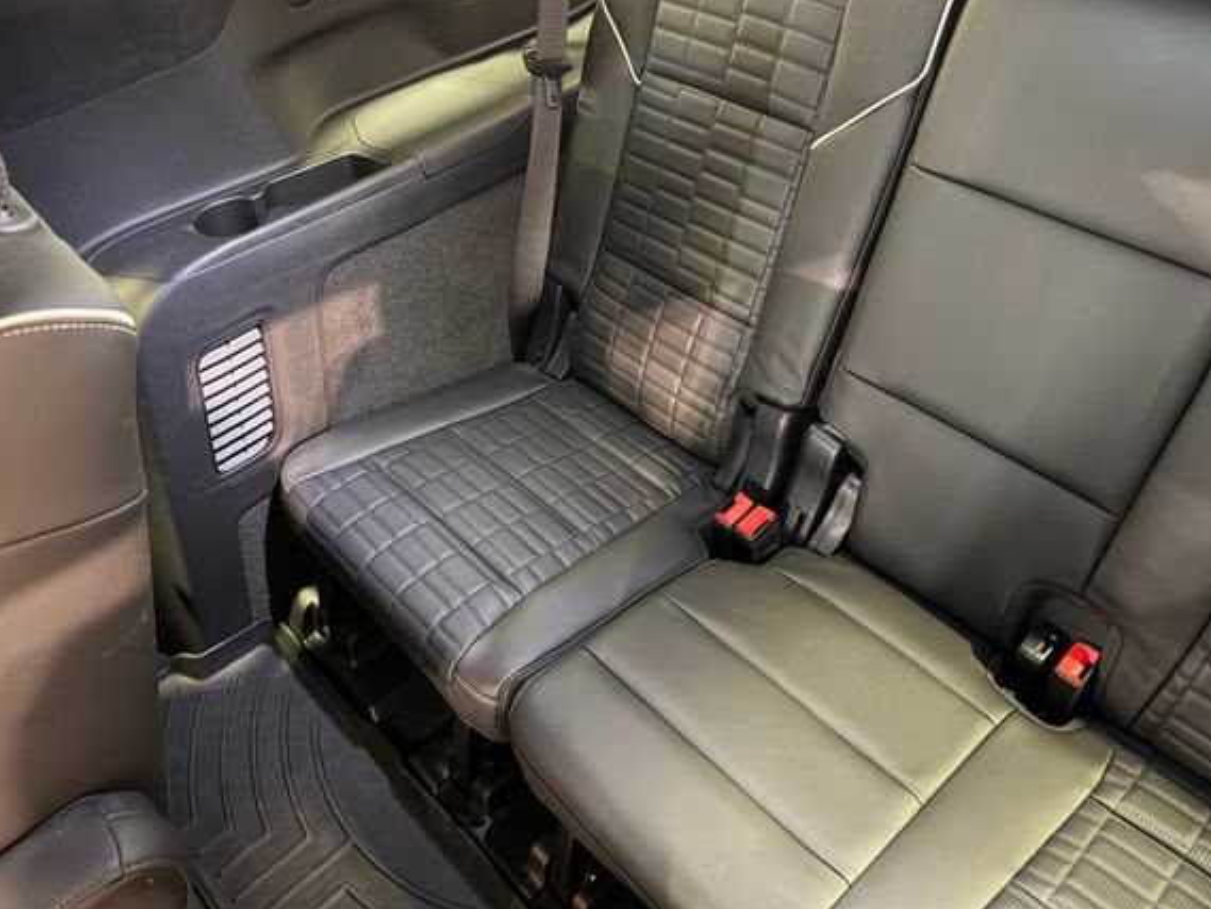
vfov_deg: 51.3
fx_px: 945
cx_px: 562
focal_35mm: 27
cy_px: 404
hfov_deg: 65.2
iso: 1250
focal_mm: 6.76
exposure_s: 1/11
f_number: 1.78
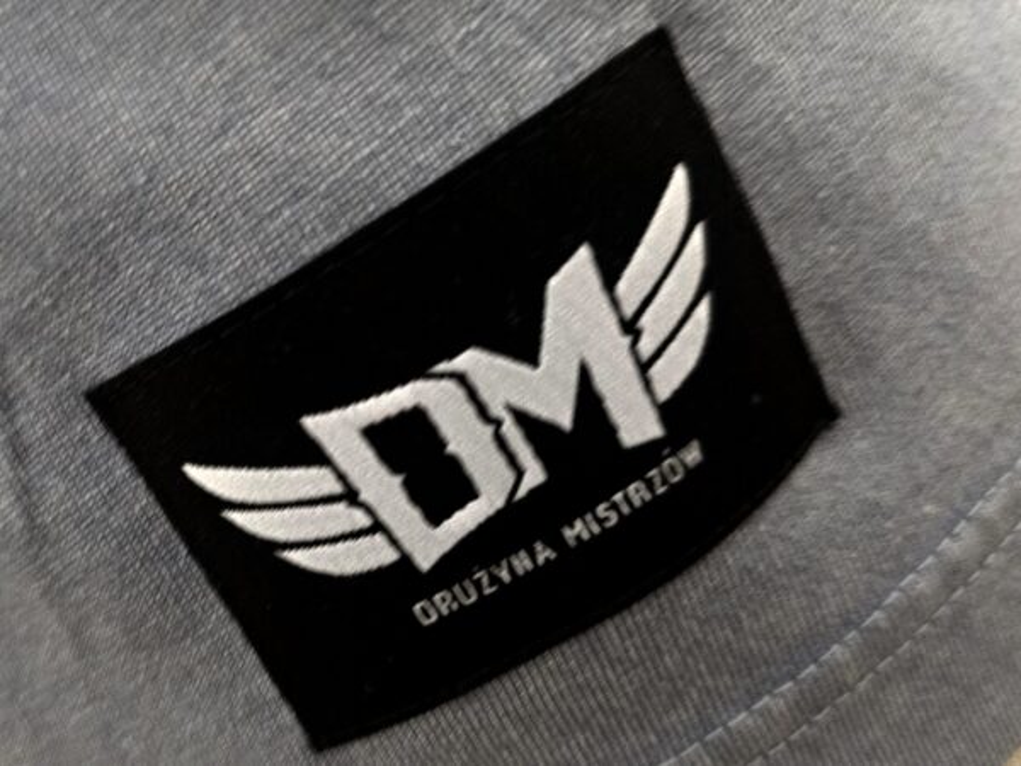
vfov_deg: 58.9
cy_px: 383
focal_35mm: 23
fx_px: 678
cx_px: 510
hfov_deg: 73.9
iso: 500
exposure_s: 1/26.5
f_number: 1.7
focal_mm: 6.3
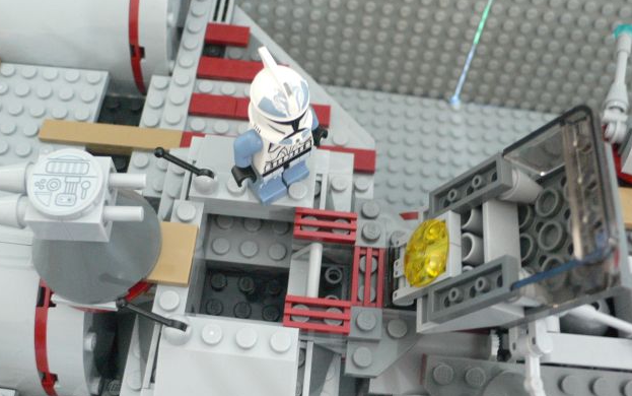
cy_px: 174
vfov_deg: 34.4
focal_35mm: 37
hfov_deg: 52.7
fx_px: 638
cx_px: 309
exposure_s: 1/8
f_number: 2.8
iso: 200
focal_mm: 6.3
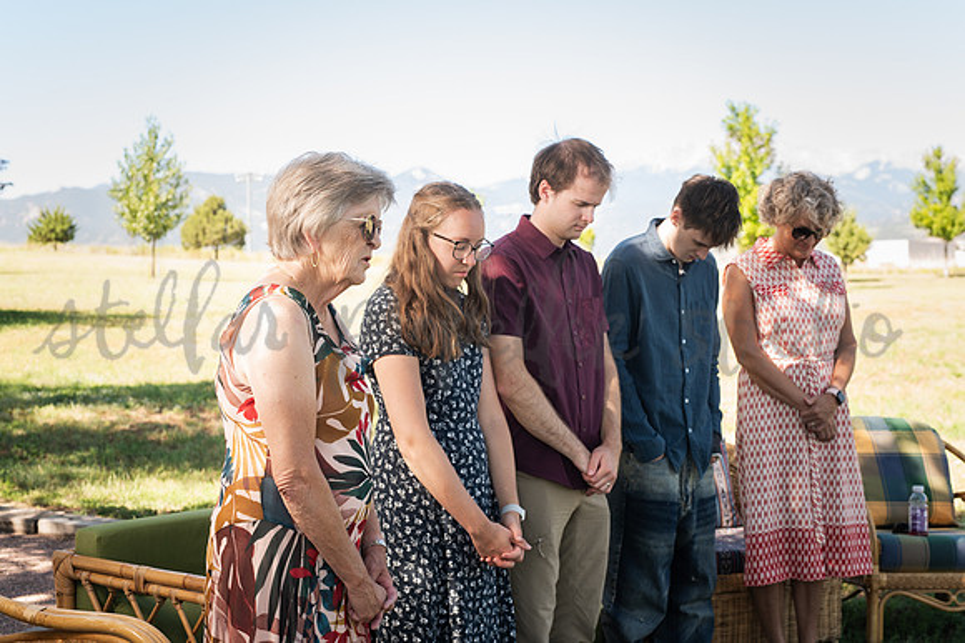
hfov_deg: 39.6
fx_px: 1339
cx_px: 482
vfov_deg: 27.0
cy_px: 322
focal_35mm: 50
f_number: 6.3
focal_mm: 50
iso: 250
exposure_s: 1/200
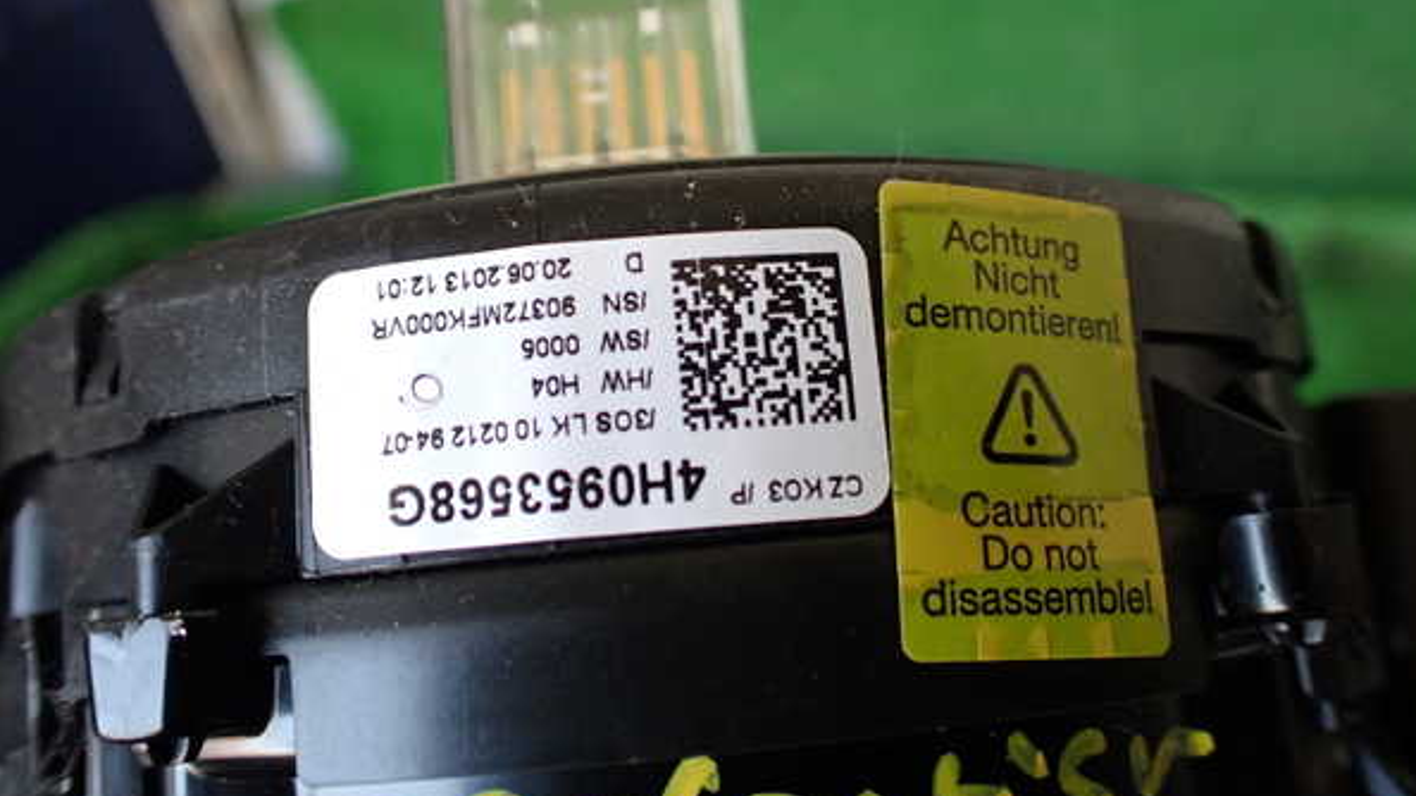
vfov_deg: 35.6
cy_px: 338
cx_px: 713
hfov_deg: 59.5
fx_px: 1239
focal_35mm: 33
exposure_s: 1/125
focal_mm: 5.4
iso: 250
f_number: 2.3
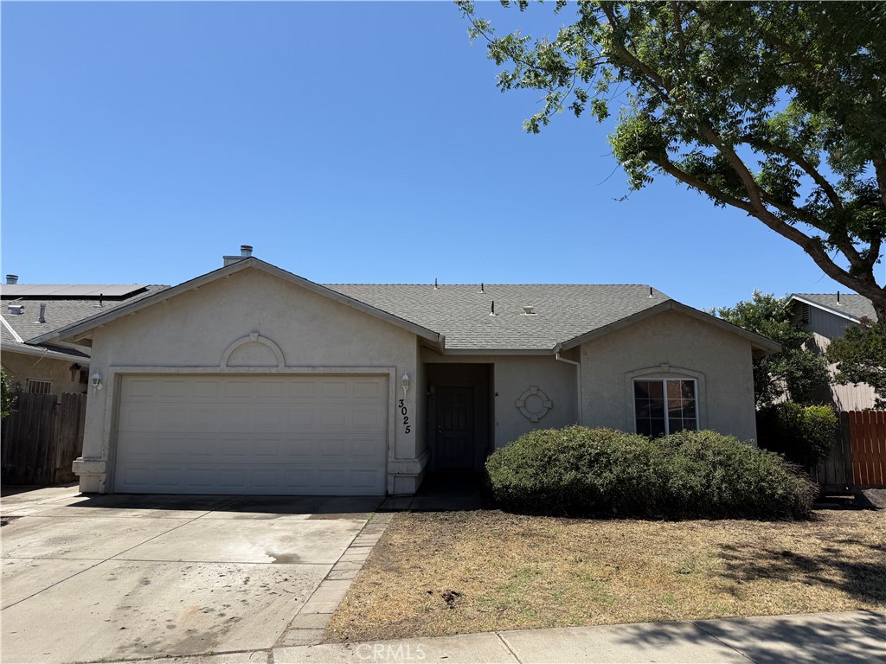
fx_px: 614
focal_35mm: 24
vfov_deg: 56.8
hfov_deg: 71.6
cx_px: 443
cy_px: 332
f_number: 1.78
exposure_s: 1/4673
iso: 80
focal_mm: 6.76
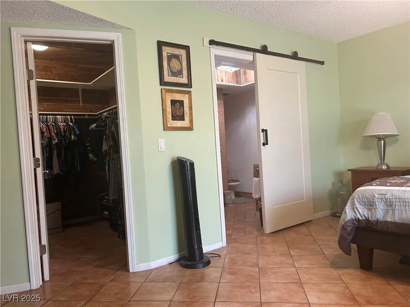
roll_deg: +4.8
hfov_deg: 67.3
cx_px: 205
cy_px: 154
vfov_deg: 53.1
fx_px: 308
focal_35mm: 26
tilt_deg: -1.2
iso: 80
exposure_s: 1/60
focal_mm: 5.7
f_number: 1.5
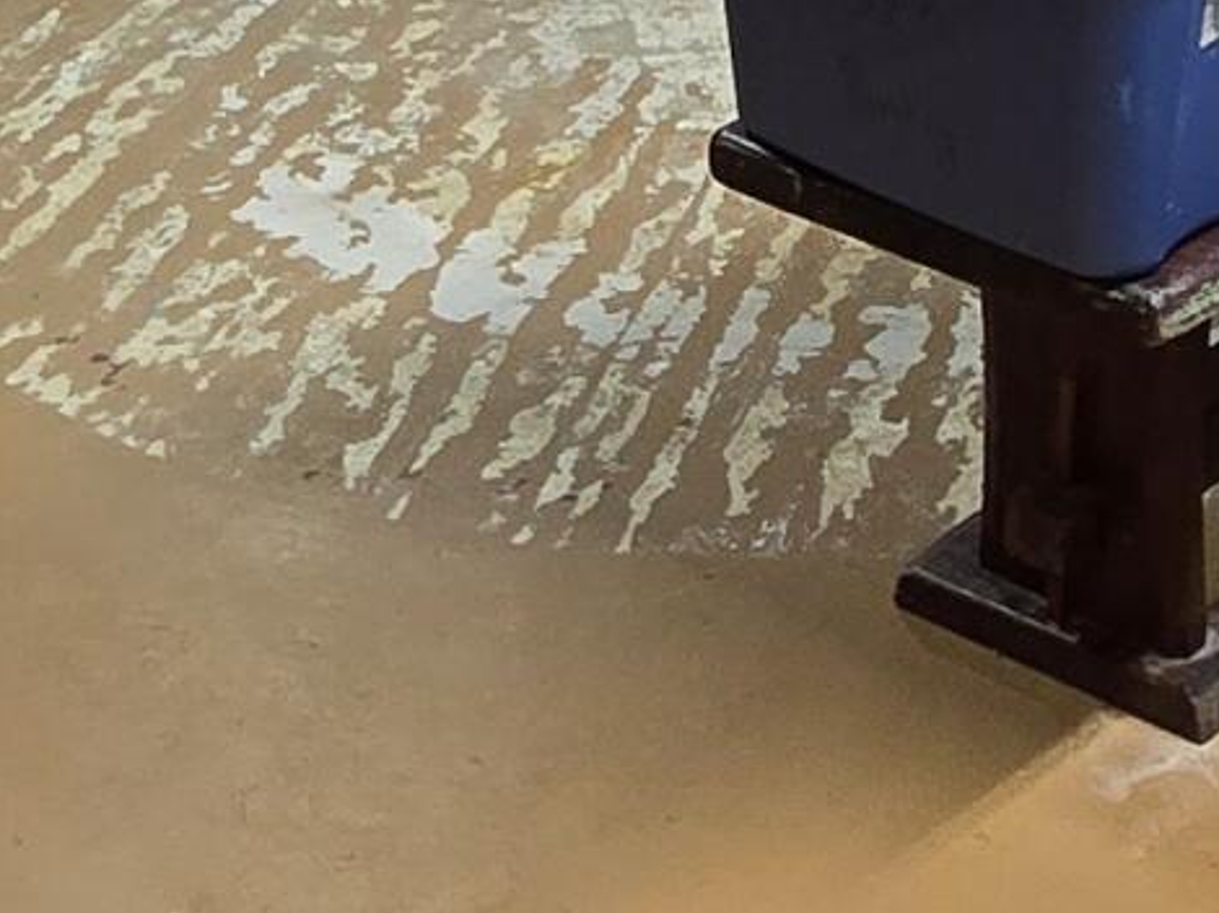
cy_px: -278
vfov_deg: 16.7
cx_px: 817
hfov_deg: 23.5
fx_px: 2921
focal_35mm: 83
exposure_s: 1/60
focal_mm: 2.2
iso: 250
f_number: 2.2
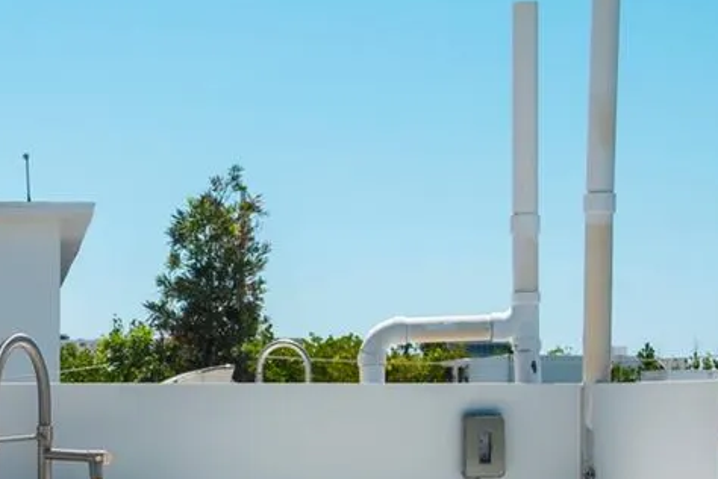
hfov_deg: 24.0
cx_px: 12
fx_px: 1615
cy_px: 405
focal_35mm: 81
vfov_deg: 16.7
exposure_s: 1/500
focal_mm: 24
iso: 100
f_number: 11
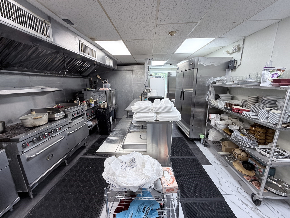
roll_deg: +1.9
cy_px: 109
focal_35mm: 14
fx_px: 117
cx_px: 145
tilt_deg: -13.0
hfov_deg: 102.1
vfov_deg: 85.7
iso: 160
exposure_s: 1/120
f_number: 2.2
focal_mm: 2.22
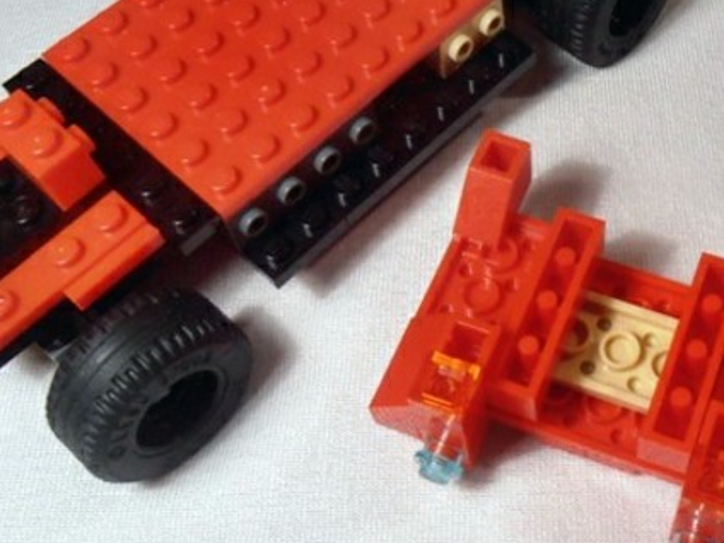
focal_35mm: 51
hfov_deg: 36.4
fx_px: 1067
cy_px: 211
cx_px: 560
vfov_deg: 28.5
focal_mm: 4.2
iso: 80
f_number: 3
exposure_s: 1/50
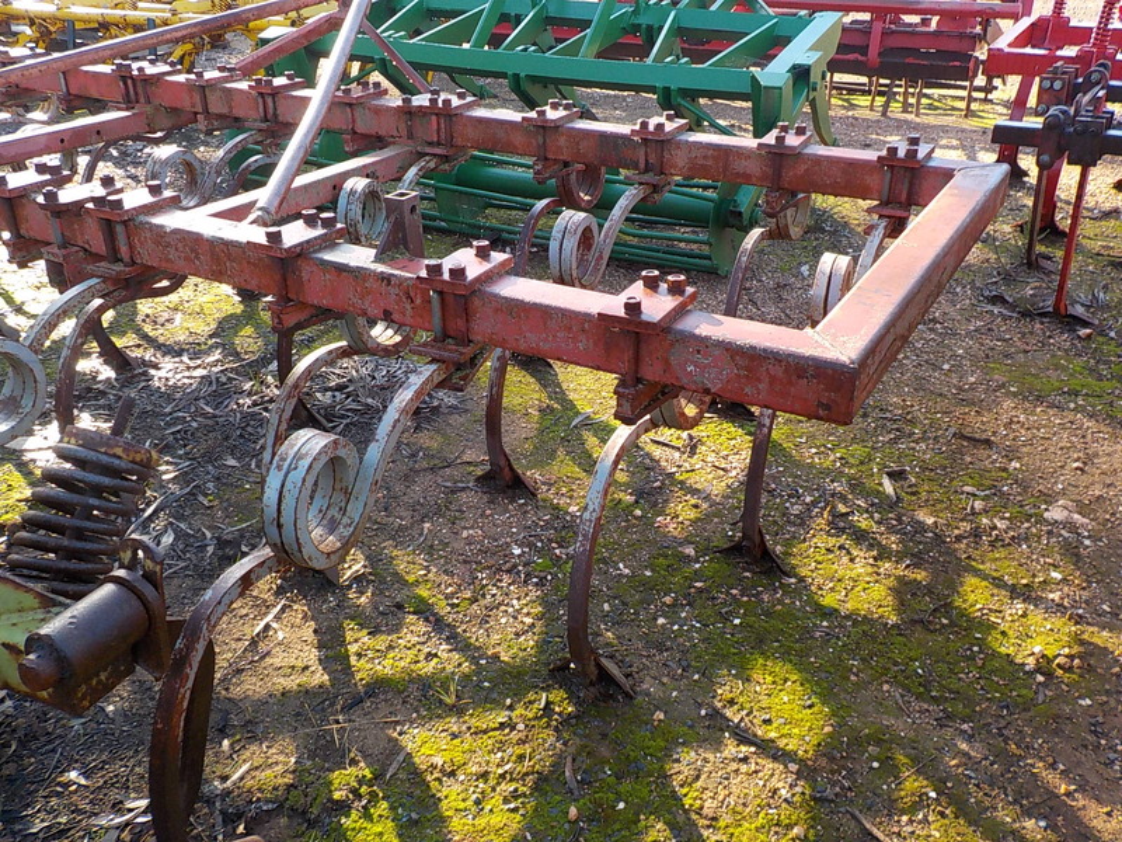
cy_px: 421
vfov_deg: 46.8
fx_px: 972
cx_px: 561
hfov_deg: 60.0
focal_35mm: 30
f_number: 3.3
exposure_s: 1/100
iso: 125
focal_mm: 4.1
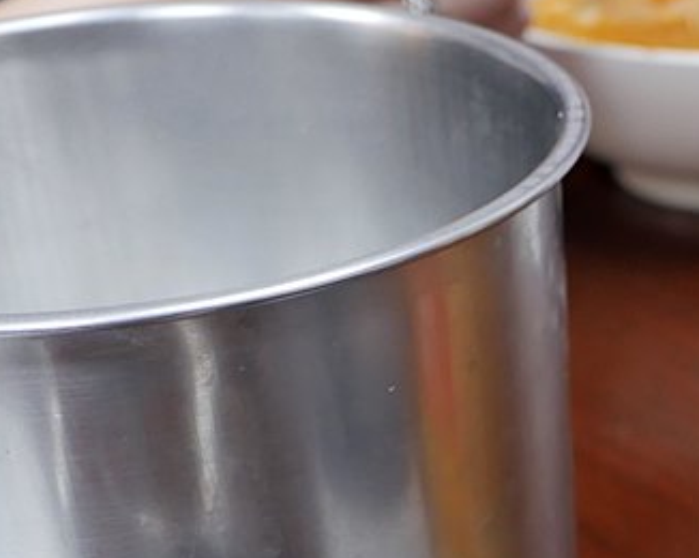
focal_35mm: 84
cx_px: 667
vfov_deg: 16.9
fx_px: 1736
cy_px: 774
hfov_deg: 22.1
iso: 800
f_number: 2.5
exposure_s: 1/60
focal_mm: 14
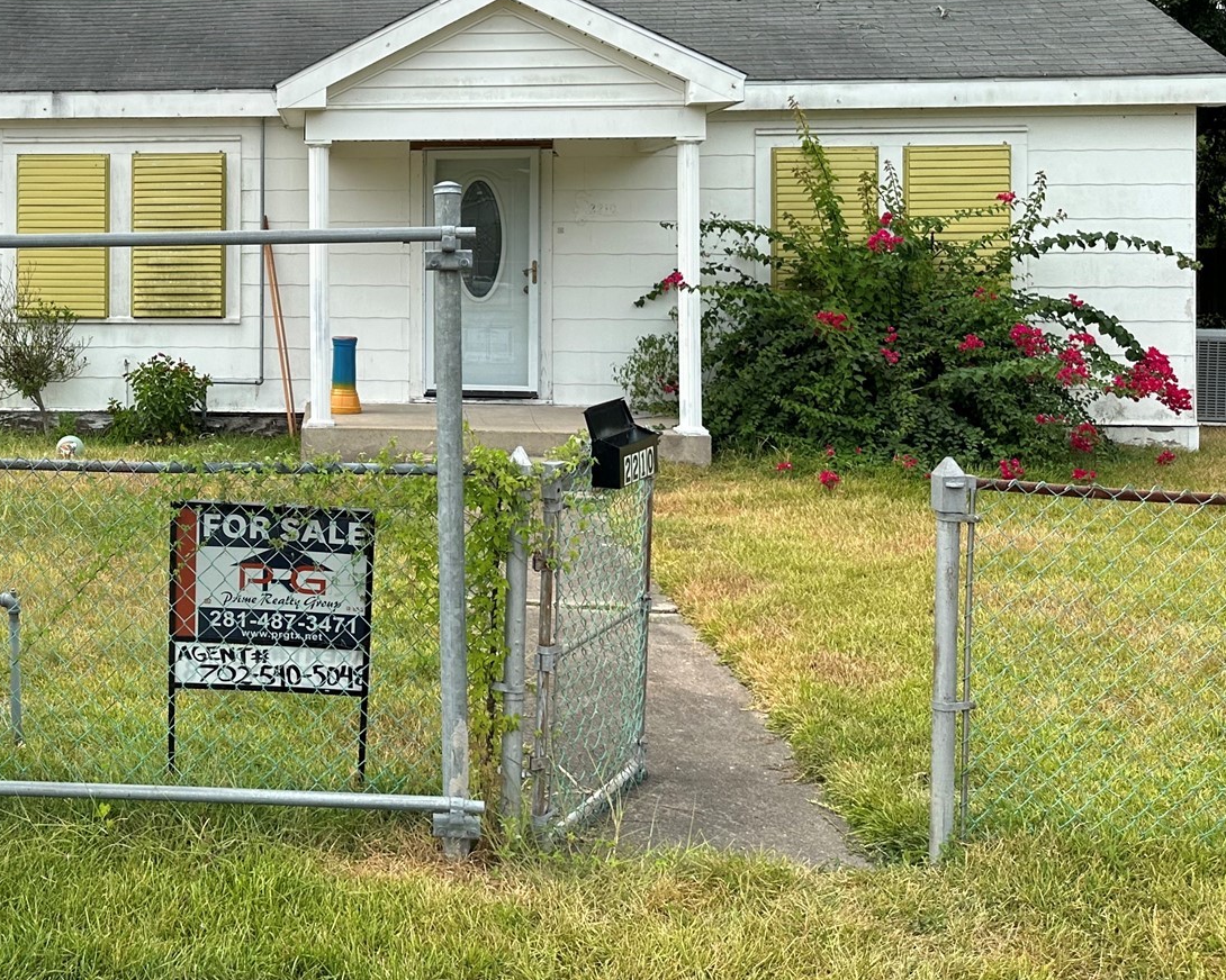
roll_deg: -0.4
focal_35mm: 44
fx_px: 1597
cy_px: 282
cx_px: 152
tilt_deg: -0.4
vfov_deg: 33.7
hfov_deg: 39.4
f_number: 1.78
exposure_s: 1/2732
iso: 80
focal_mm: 6.86
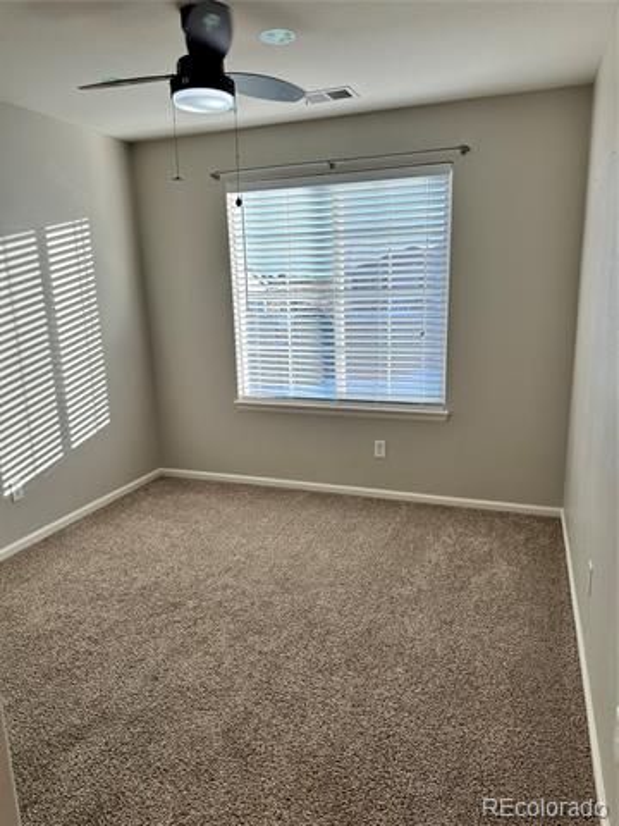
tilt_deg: -13.4
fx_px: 572
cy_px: 413
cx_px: 310
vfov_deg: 71.6
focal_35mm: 24
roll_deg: +2.7
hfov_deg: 56.8
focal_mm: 6.86
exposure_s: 1/401
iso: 80
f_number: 1.78
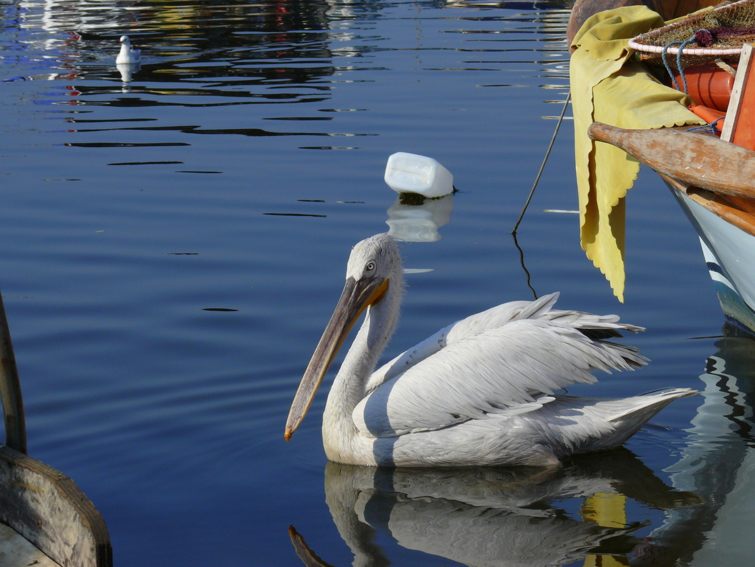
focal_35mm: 143
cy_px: 284
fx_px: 3119
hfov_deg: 13.8
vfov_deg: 10.4
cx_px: 378
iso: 100
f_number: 6.3
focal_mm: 30.1
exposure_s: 1/640
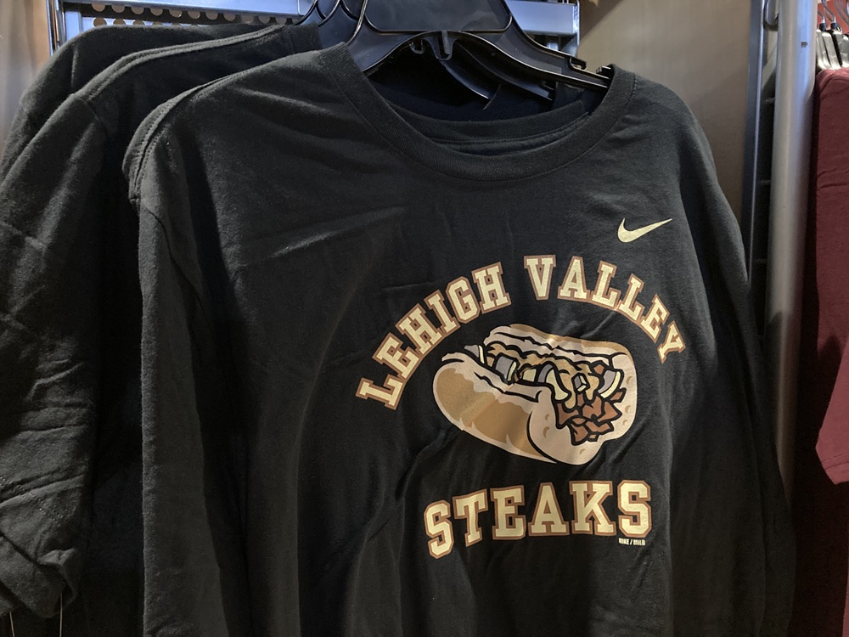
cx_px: 424
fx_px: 687
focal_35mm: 28
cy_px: 318
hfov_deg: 63.4
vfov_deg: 49.7
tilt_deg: -6.4
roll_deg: +0.8
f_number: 1.8
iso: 800
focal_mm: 3.99
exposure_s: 1/15
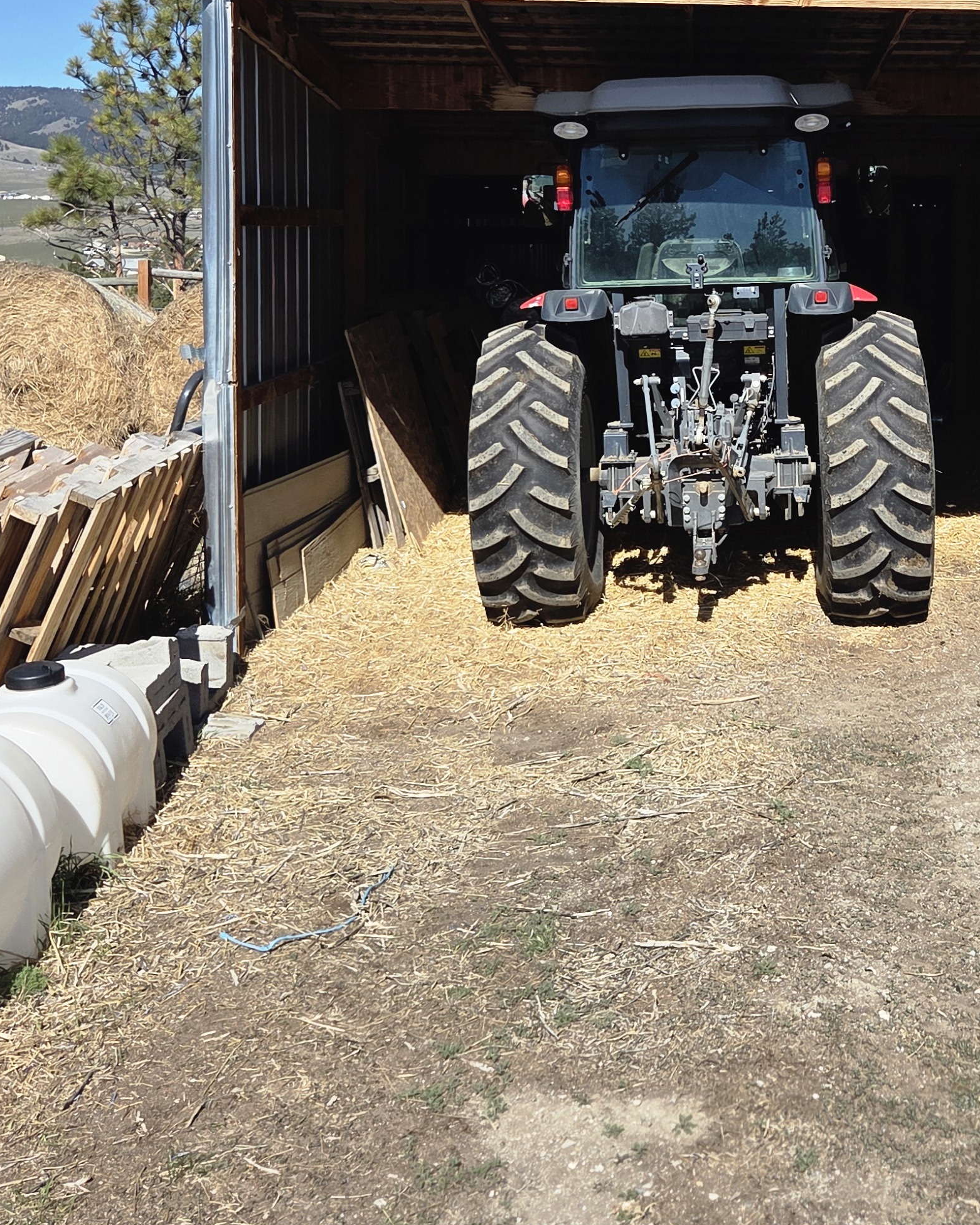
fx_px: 1667
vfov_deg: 39.5
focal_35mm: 46
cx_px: 738
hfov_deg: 32.1
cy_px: 345
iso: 80
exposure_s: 1/5862
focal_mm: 5.4
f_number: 1.8
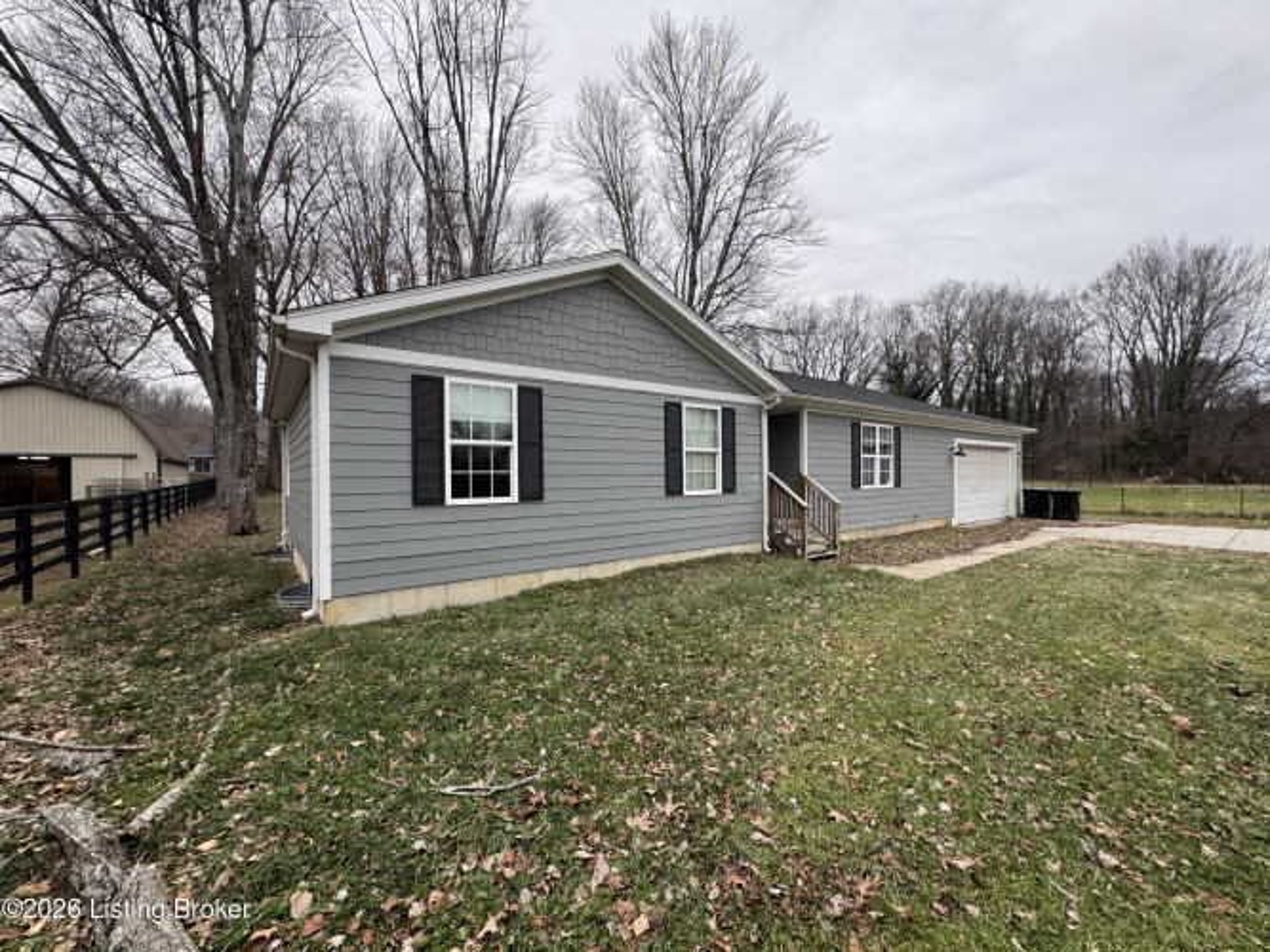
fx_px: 514
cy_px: 476
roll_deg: +0.5
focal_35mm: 14
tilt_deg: +0.6
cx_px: 635
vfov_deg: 85.7
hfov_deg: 102.1
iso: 64
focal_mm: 2.22
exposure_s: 1/99
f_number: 2.2
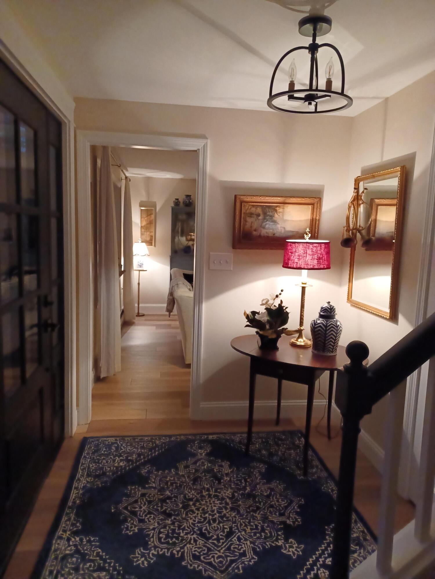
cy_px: 290
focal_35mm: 25
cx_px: 218
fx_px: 419
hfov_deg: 54.9
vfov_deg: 69.4
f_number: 1.8
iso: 1000
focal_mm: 4.6
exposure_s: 1/20
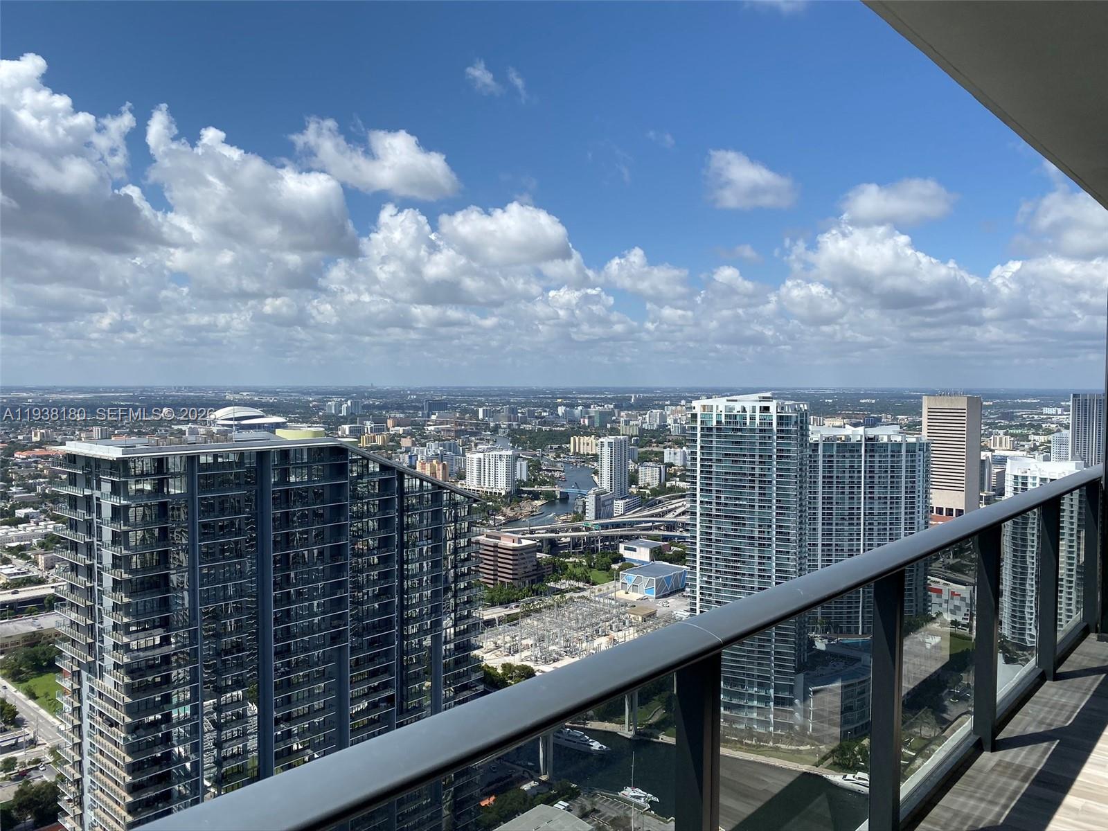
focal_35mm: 26
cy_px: 416
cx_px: 554
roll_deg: -0.1
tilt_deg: -1.4
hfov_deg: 67.3
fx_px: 832
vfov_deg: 53.1
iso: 32
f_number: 1.8
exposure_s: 1/4630
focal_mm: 4.25
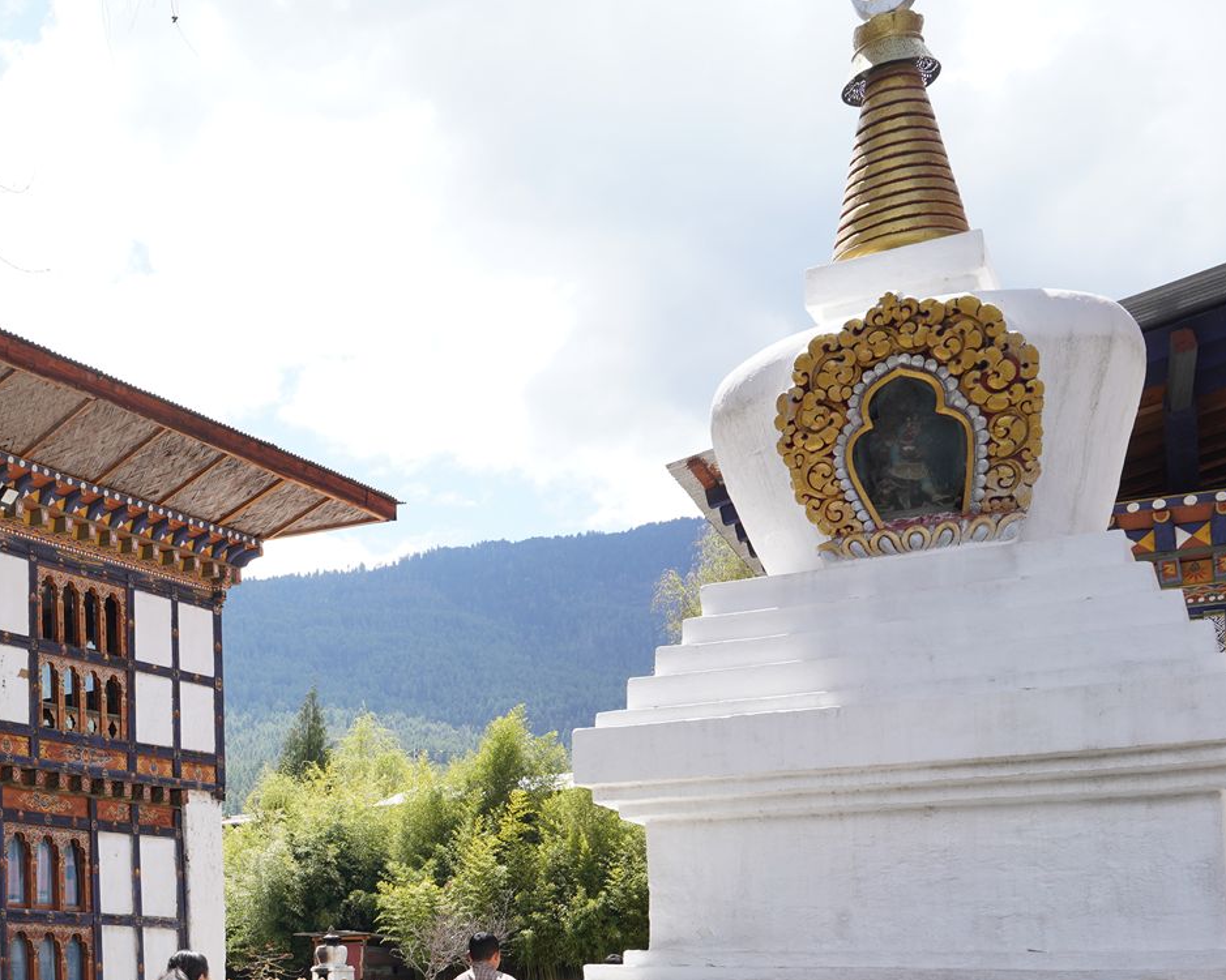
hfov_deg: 35.6
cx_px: 44
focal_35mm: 48
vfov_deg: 30.2
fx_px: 1741
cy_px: 868
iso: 100
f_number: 9
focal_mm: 24
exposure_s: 1/100
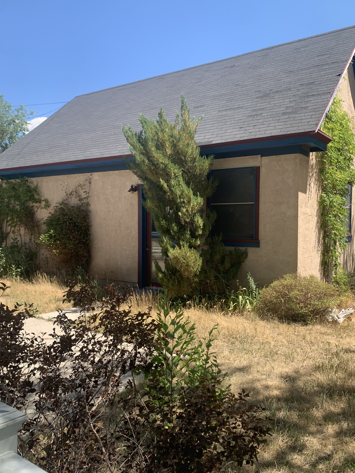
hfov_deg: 48.2
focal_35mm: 29
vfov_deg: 61.6
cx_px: 179
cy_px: 243
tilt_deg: -1.5
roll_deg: +0.4
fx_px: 396
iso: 25
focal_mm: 4.25
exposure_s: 1/981
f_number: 1.8
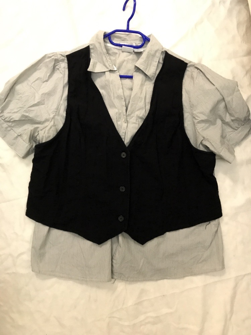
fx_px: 271
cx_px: 126
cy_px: 168
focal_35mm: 28
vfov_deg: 63.4
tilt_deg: -83.3
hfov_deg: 49.7
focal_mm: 3.99
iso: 100
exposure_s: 1/15
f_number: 1.8
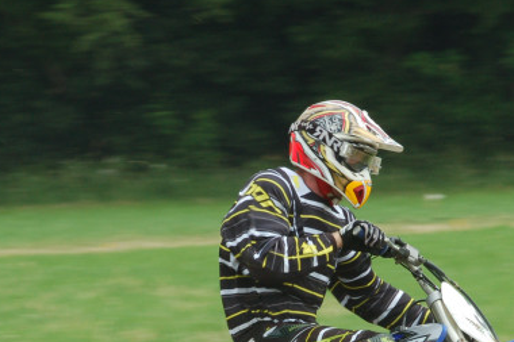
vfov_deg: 2.9
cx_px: 337
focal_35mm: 474
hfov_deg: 4.4
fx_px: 6764
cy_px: 331
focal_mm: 150
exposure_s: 1/250
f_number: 11
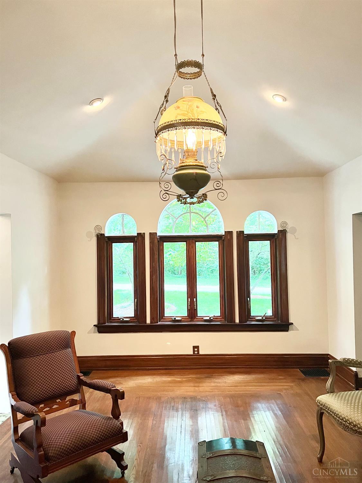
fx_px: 363
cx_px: 181
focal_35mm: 26
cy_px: 242
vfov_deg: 67.3
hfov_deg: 53.1
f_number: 1.5
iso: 500
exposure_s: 1/60
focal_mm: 5.7
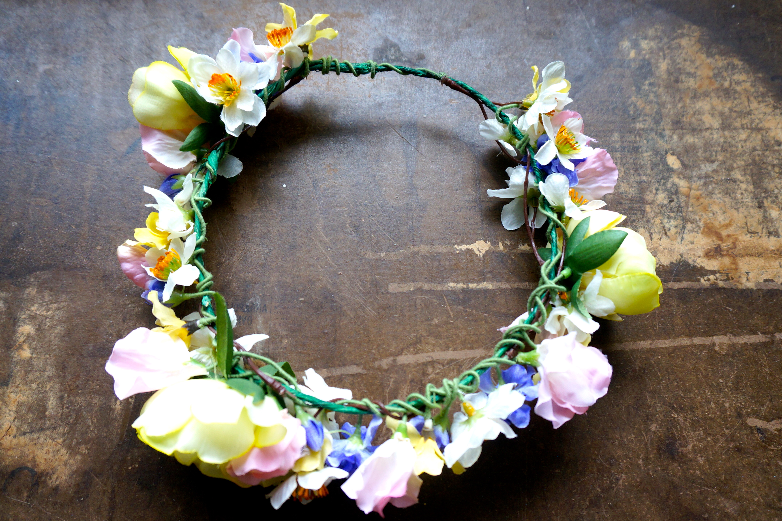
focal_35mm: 24
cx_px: 391
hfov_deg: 73.7
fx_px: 521
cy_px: 260
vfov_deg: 53.1
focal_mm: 16
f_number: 4
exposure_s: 1/160
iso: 320
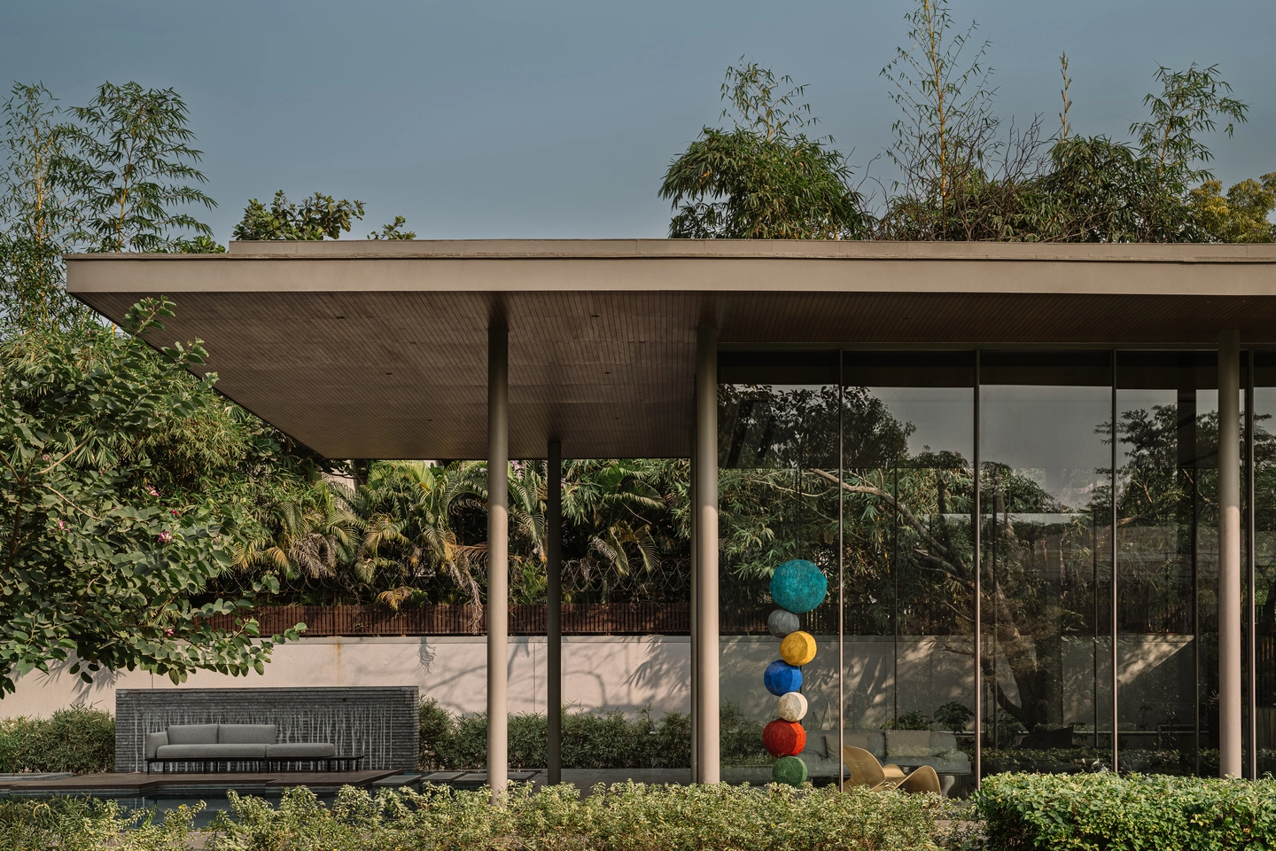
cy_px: 426
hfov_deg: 39.6
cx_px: 638
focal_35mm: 50
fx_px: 1772
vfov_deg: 27.0
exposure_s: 1/30
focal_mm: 50
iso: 100
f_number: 10
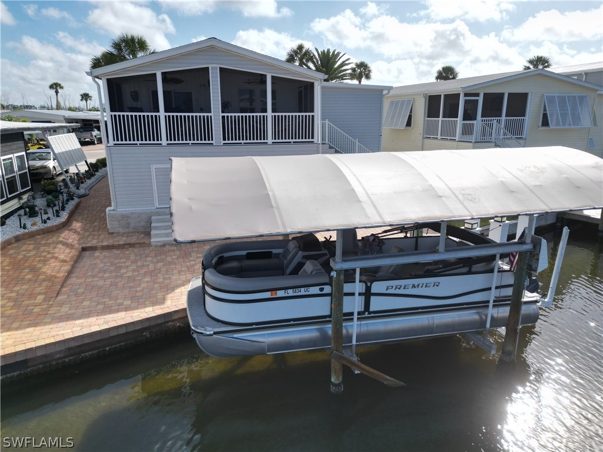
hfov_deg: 71.6
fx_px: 418
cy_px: 226
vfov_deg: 56.8
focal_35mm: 24
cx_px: 302
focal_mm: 6.72
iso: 110
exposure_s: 1/4000
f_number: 1.7
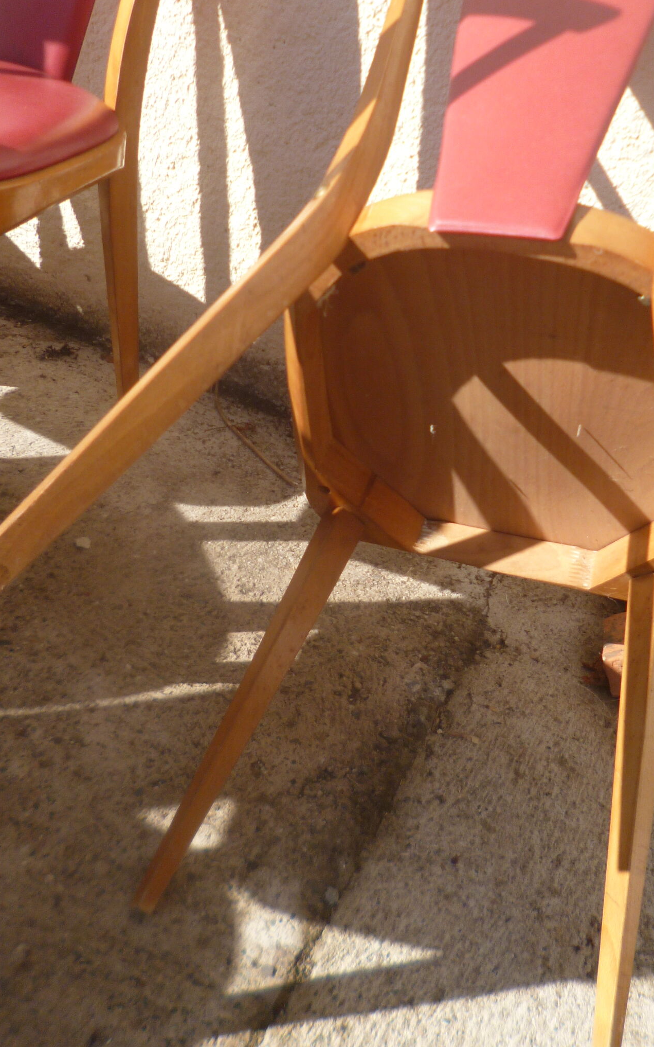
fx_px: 913
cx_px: 380
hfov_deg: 39.3
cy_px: 481
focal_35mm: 32
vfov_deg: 59.6
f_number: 2.5
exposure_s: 1/1000
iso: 100
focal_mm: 4.3
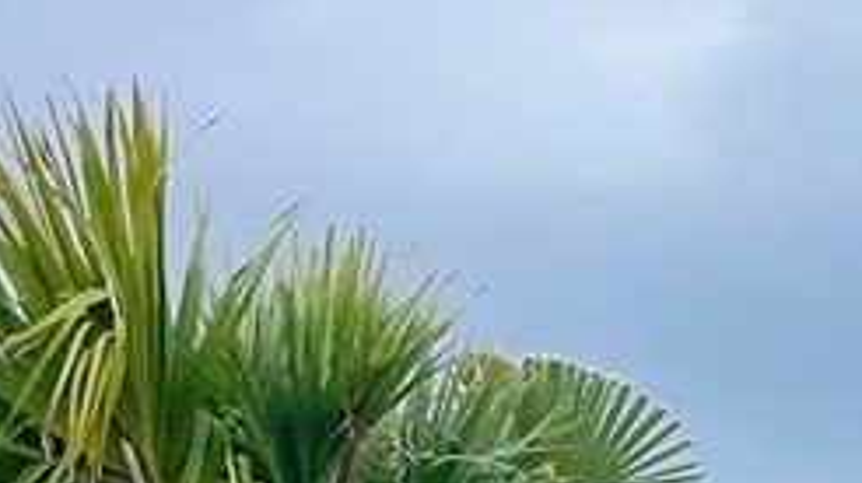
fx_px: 4043
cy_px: 1586
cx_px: 2456
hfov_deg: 9.8
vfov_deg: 6.2
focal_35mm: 177
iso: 32
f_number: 1.6
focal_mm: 5.1
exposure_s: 1/649
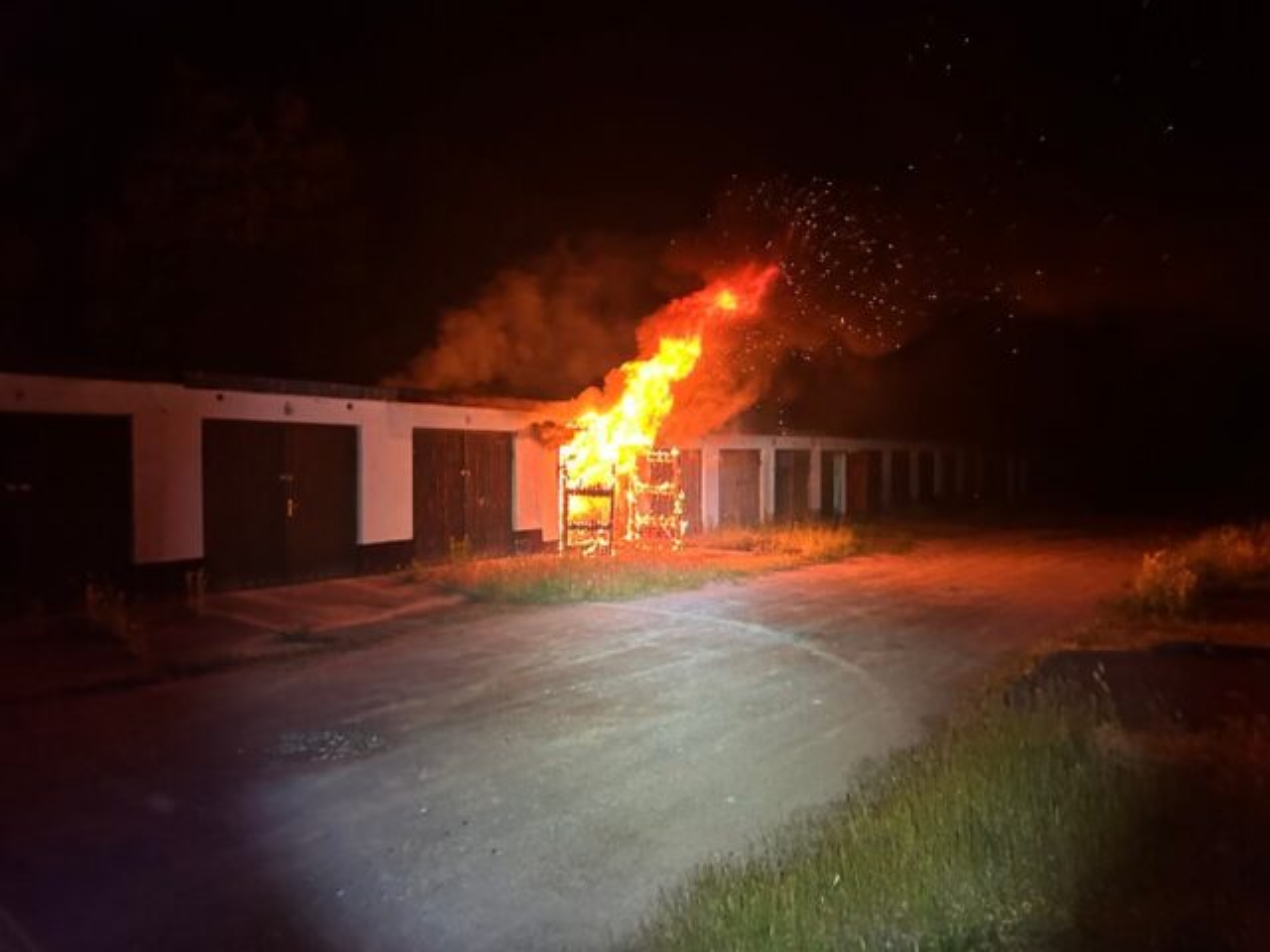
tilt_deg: -0.6
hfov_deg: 67.3
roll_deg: +0.5
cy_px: 476
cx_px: 635
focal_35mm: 26
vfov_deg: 53.1
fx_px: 954
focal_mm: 5.7
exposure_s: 1/40
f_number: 1.5
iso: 500
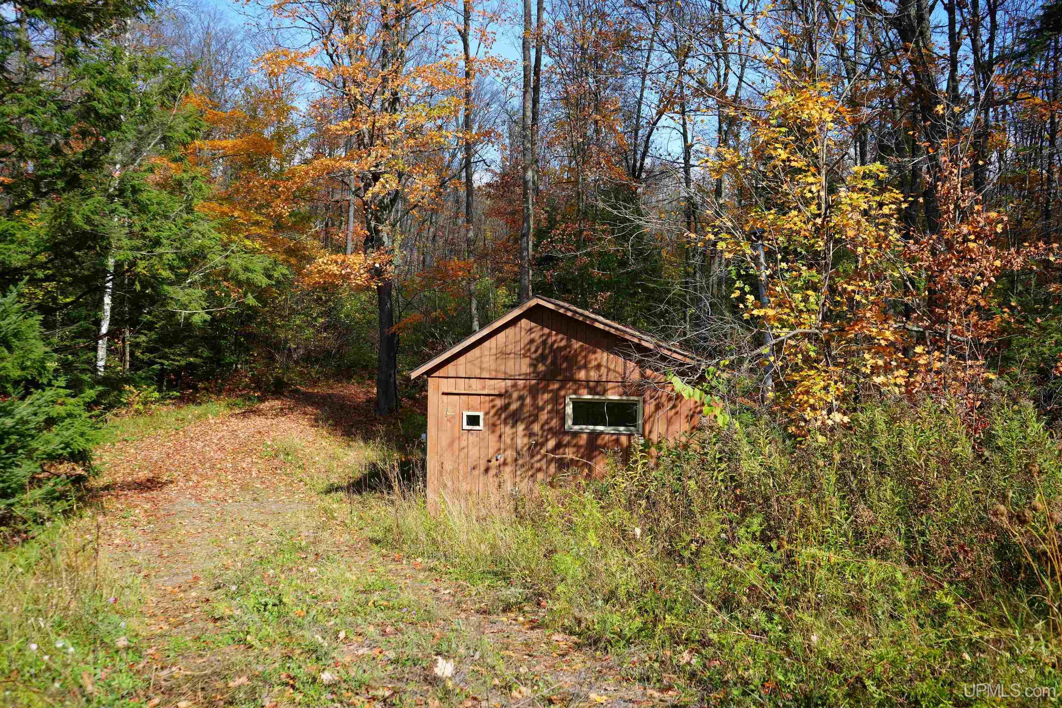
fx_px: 885
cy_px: 354
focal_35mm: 30
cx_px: 531
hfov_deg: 61.9
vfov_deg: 43.6
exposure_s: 1/320
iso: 100
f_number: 5
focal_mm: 30
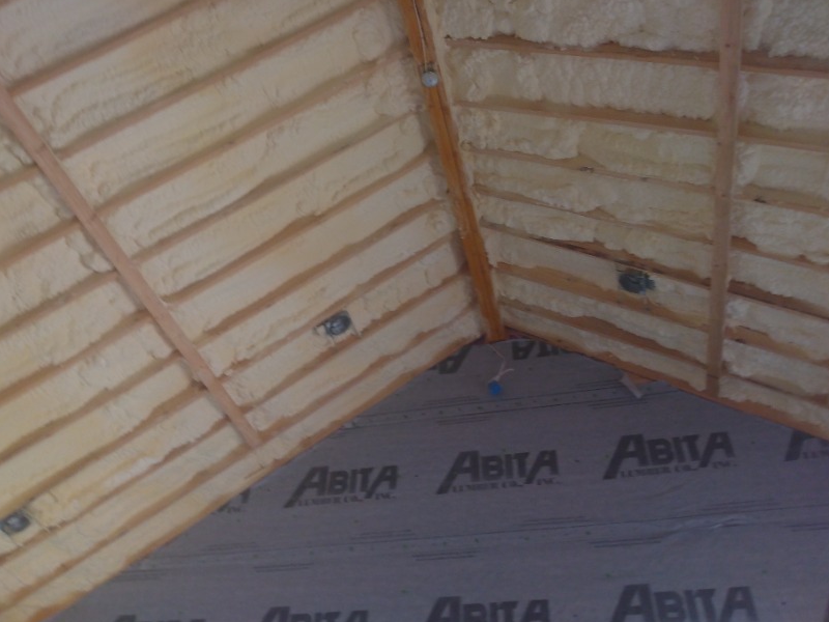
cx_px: 393
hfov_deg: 73.9
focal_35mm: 23
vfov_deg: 58.7
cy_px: 271
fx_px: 551
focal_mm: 3.54
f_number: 2
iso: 170
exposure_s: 1/60
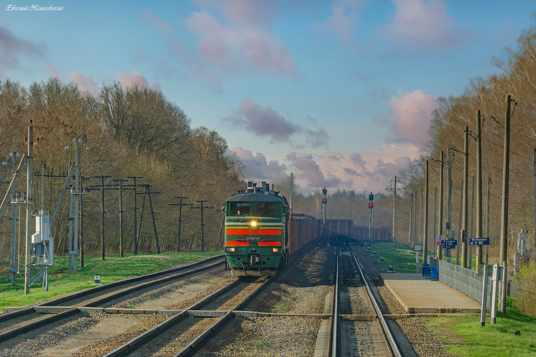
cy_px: 178
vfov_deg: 4.6
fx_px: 4466
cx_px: 268
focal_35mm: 300
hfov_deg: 6.9
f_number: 8
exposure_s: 1/400
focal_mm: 200
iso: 200
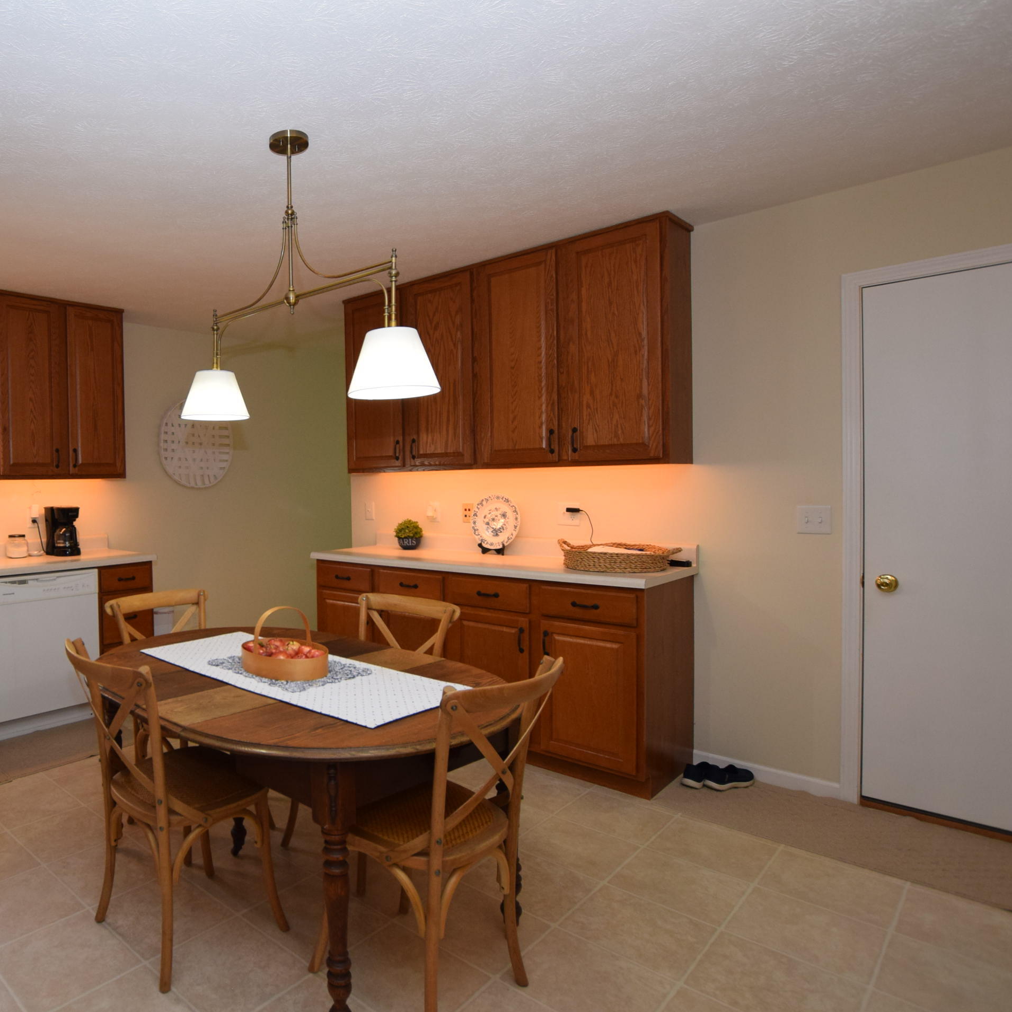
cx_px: 250
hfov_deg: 69.7
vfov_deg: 74.8
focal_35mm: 20
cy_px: 500
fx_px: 662
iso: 800
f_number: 5
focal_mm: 10
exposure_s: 1/100
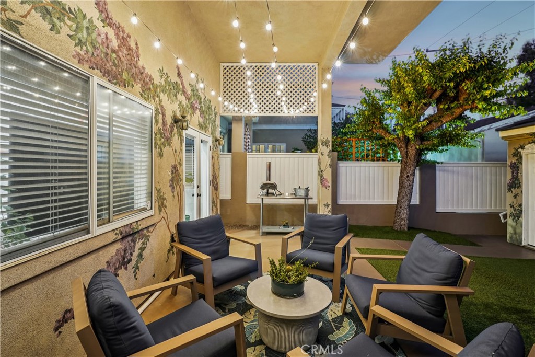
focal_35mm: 16
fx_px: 238
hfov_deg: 96.7
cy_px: 178
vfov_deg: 73.8
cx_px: 268
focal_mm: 16
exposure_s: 1/1.25
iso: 800
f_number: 8
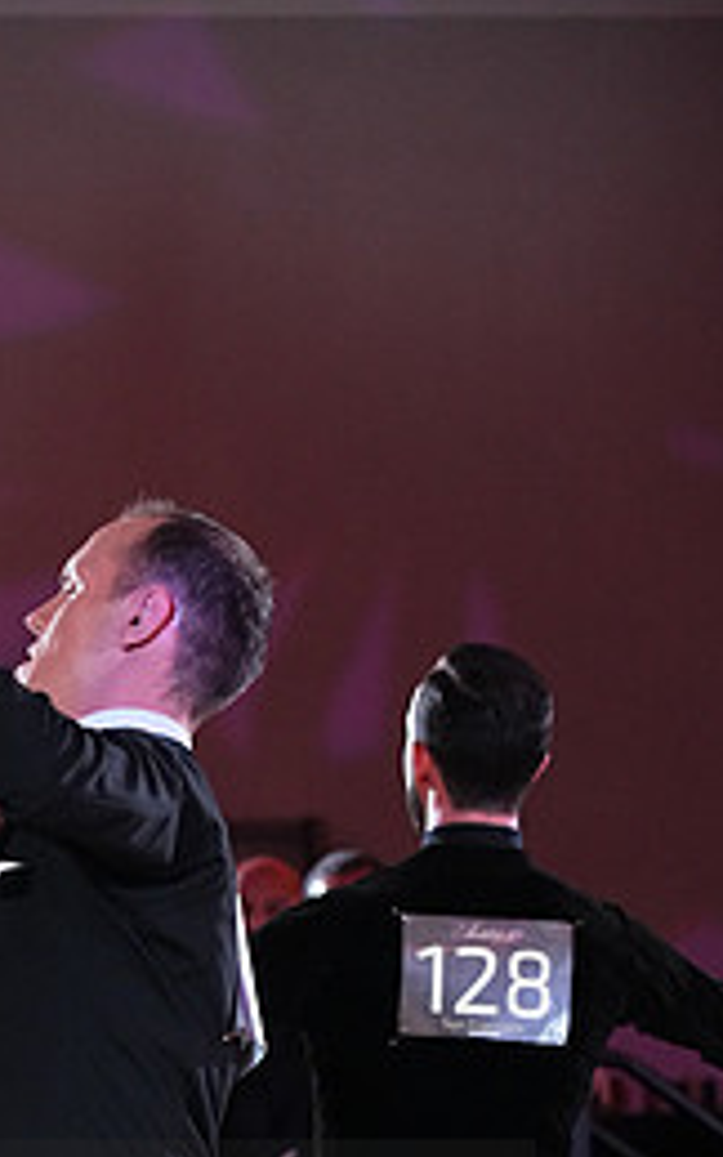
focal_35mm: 240
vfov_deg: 8.7
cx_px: -78
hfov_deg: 5.5
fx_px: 7562
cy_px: 1291
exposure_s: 1/400
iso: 5000
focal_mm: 105
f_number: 4
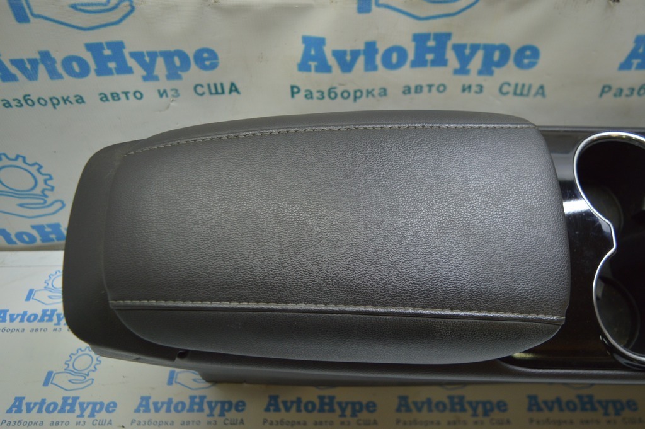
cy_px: 214
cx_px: 322
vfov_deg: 39.9
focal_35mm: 33
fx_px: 591
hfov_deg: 57.3
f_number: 3.8
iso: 400
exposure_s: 1/60
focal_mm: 22
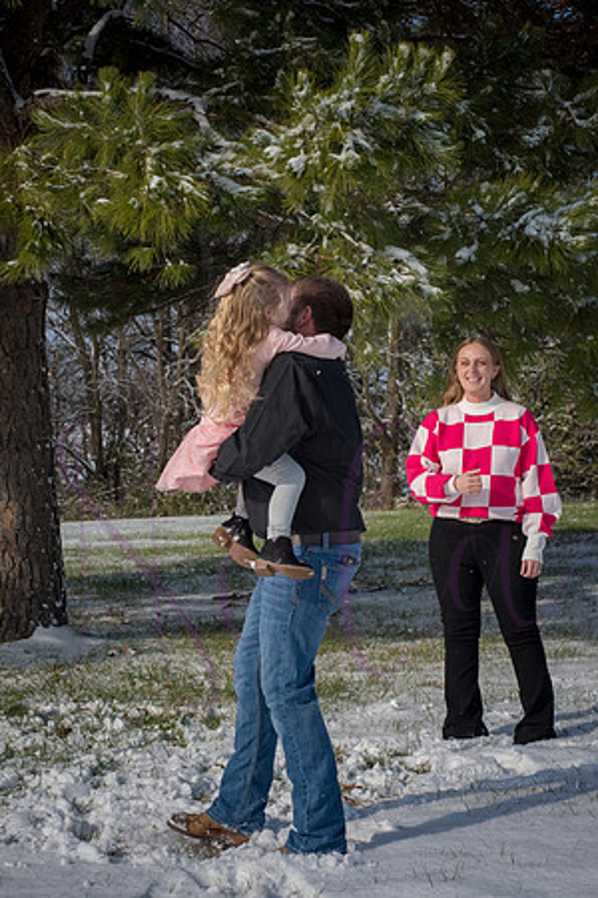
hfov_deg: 17.1
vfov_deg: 25.4
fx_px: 1993
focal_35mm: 80
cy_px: 449
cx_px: 299
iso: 640
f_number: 11
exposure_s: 1/1600
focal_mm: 80
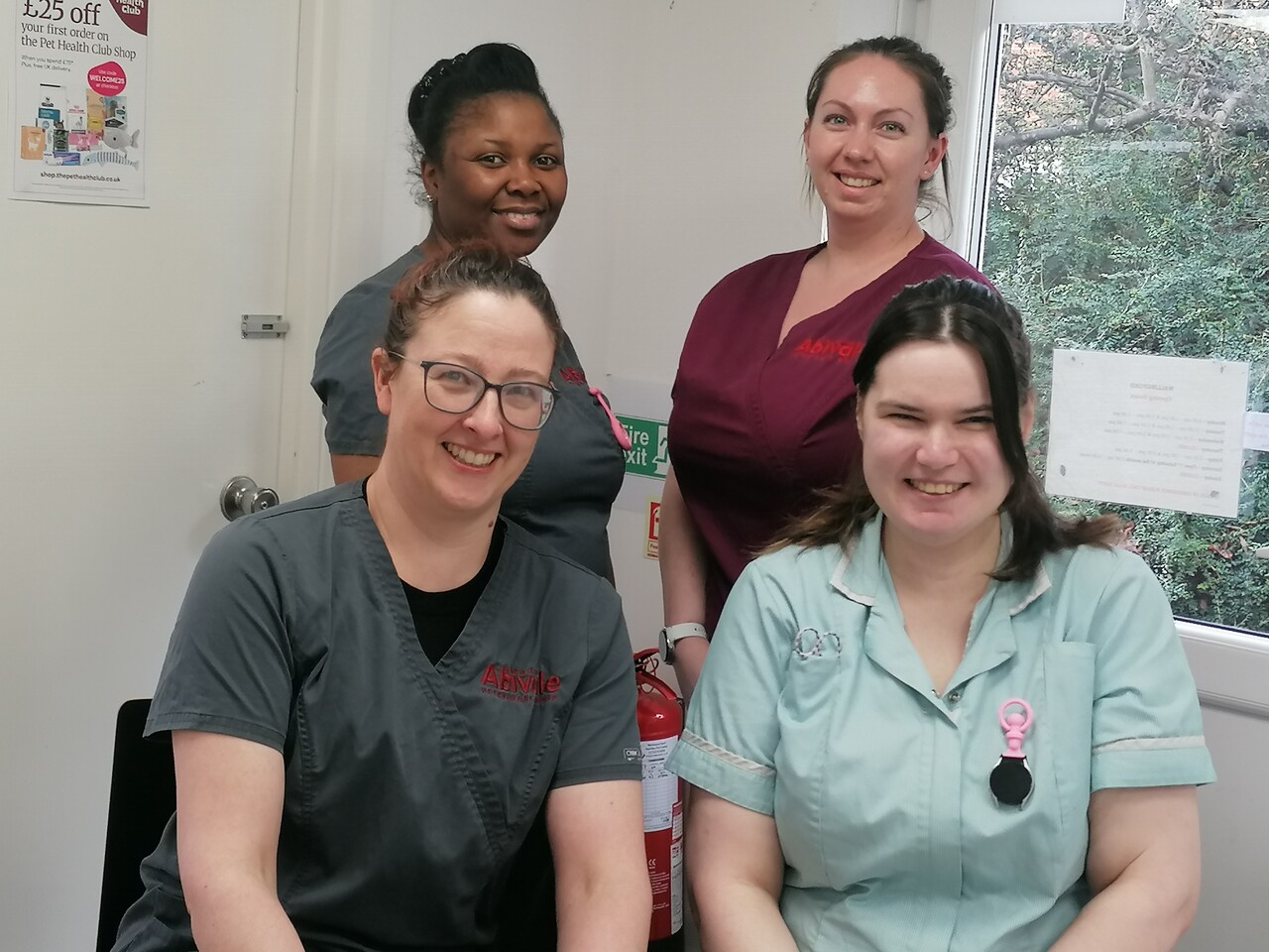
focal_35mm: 57
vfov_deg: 25.7
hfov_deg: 33.8
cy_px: 476
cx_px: 634
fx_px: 2090
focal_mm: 4.75
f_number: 1.8
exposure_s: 1/50
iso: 64
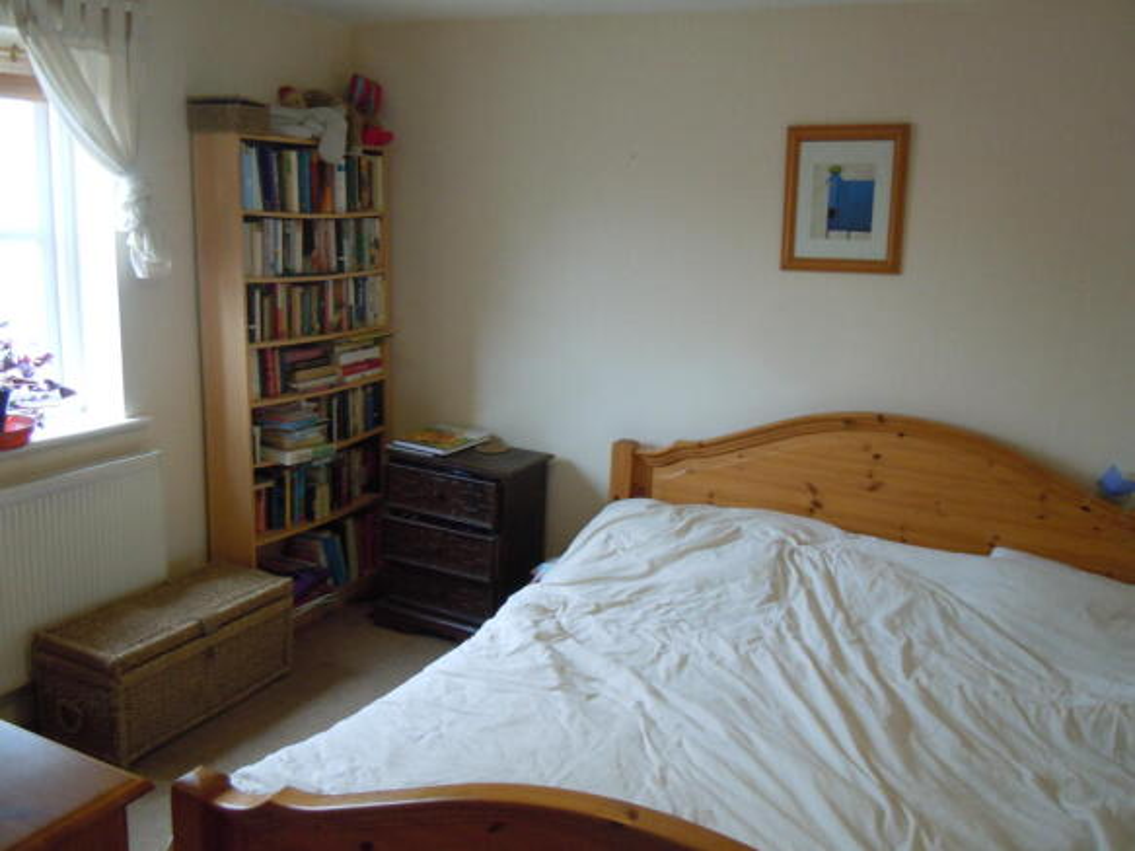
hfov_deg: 60.0
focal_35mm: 30
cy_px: 426
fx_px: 983
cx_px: 568
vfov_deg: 46.8
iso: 400
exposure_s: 1/30
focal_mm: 5.4
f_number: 3.5
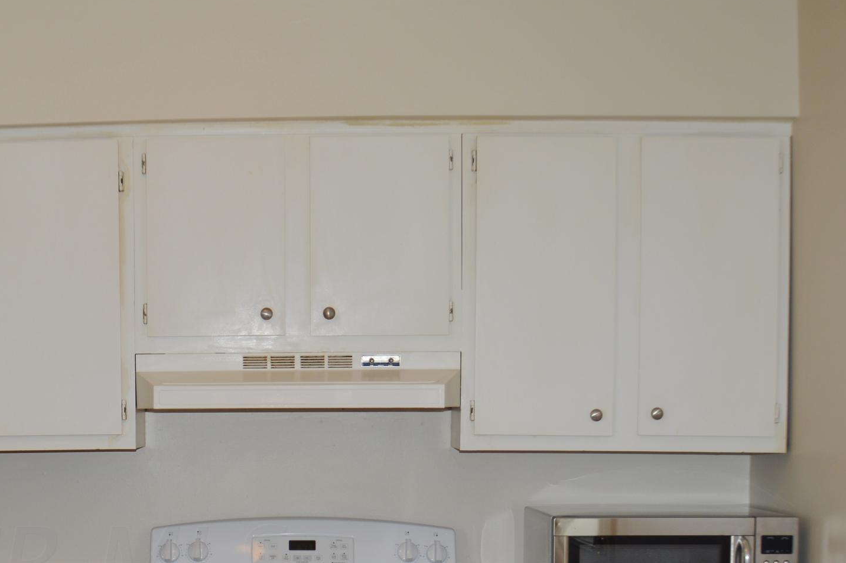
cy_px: 562
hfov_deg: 22.7
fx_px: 2066
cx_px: 109
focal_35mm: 88
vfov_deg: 15.2
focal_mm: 28
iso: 100
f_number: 4
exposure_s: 1/60
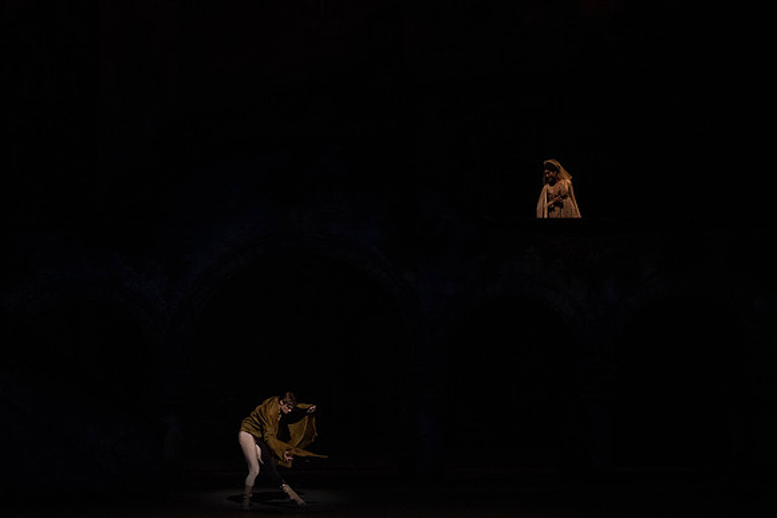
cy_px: 259
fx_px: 3152
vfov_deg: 9.4
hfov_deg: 14.1
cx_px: 388
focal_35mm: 146
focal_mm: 146
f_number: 5
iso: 8000
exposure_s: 1/250
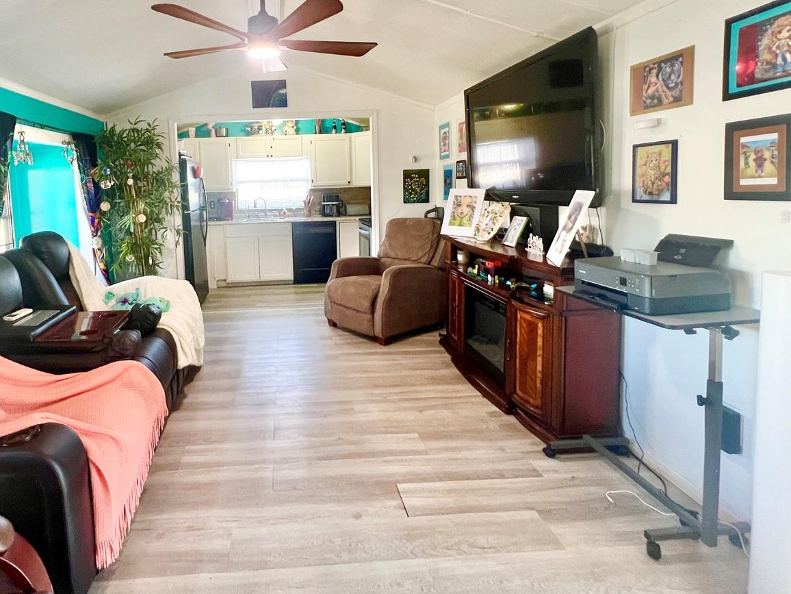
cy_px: 216
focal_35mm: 18
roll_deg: +1.9
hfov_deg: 86.1
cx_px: 298
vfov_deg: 70.2
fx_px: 411
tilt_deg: -4.3
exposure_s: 1/60
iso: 250
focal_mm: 1.57
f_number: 1.8
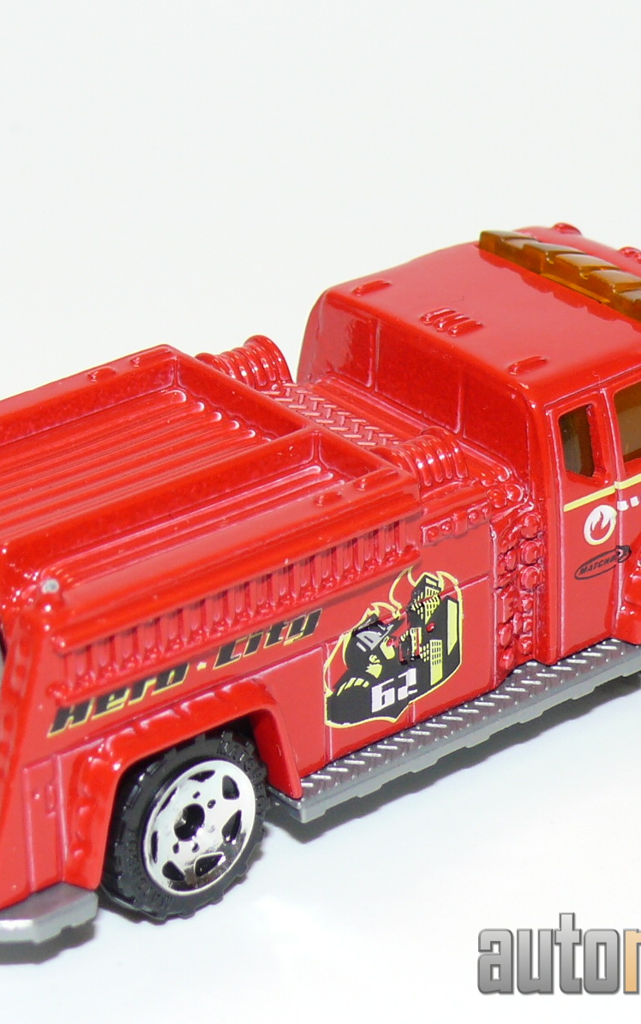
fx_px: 4079
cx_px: 280
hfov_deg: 9.0
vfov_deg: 14.3
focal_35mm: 146
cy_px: 513
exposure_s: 1/30
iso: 100
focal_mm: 13.6
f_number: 4
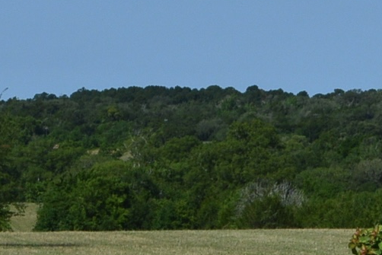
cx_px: 3
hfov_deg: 8.6
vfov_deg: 5.6
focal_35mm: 239
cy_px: 579
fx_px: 2537
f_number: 11
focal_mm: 30
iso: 280
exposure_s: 1/500
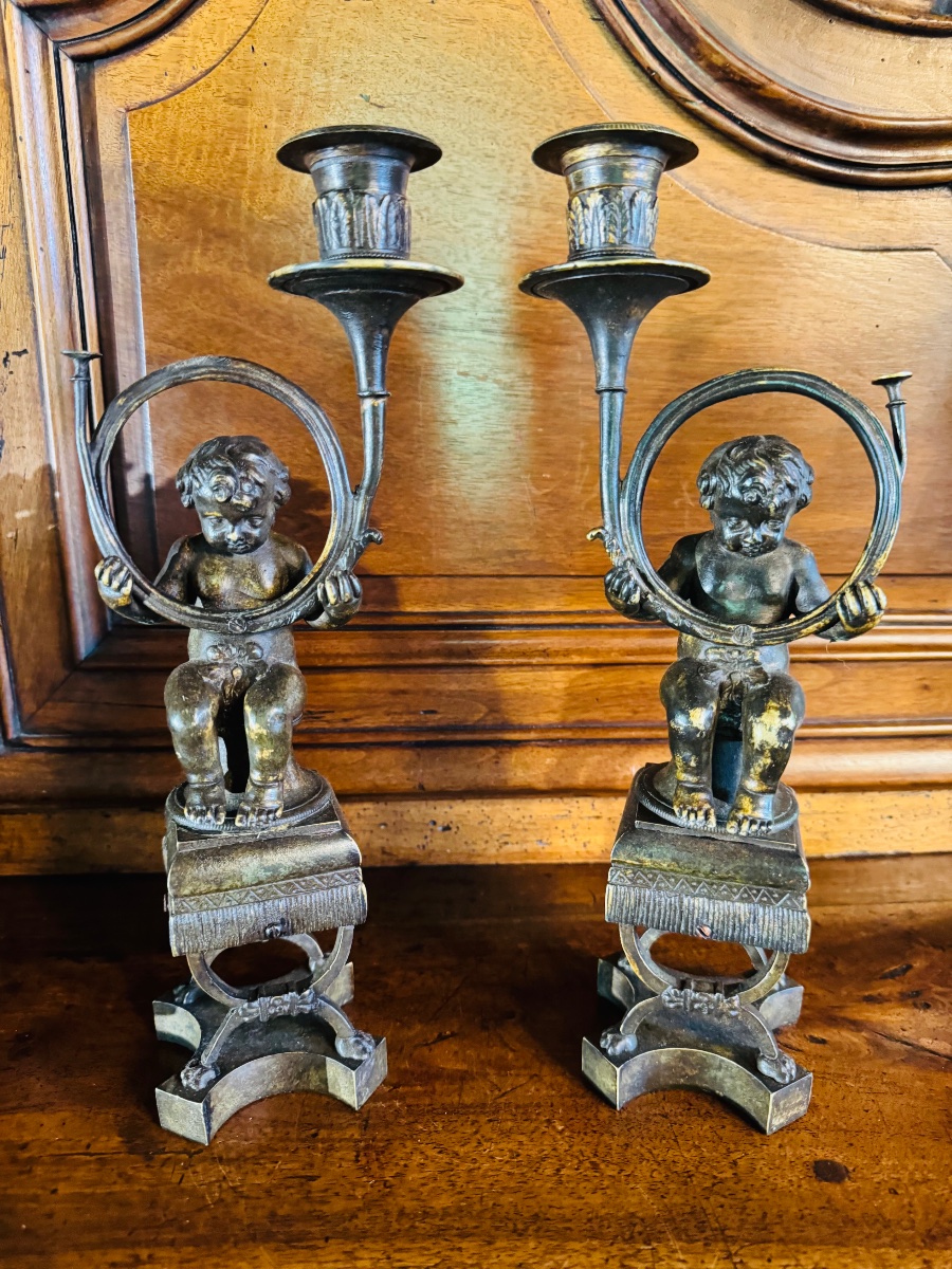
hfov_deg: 56.8
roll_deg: +1.0
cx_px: 476
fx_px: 880
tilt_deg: -16.5
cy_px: 634
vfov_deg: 71.6
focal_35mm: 24
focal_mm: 6.76
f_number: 1.78
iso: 800
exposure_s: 1/33
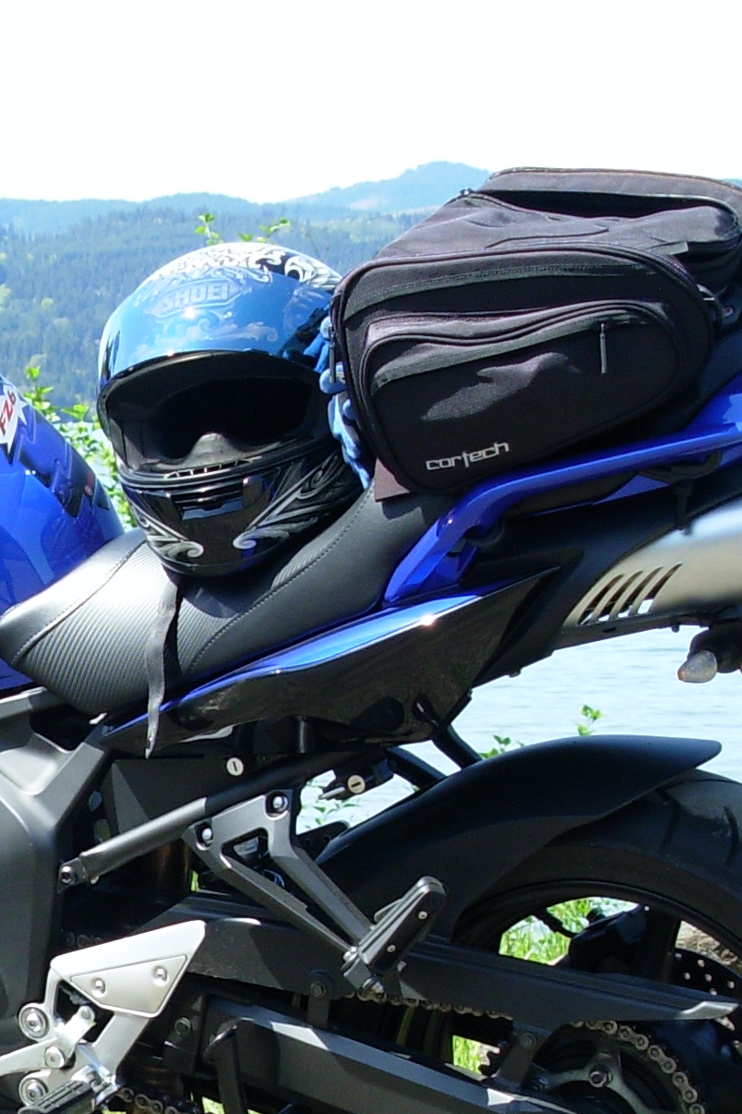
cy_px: 920
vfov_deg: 12.0
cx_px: -116
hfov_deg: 8.0
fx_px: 5255
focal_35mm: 170
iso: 50
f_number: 3.5
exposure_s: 1/271
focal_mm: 11.5
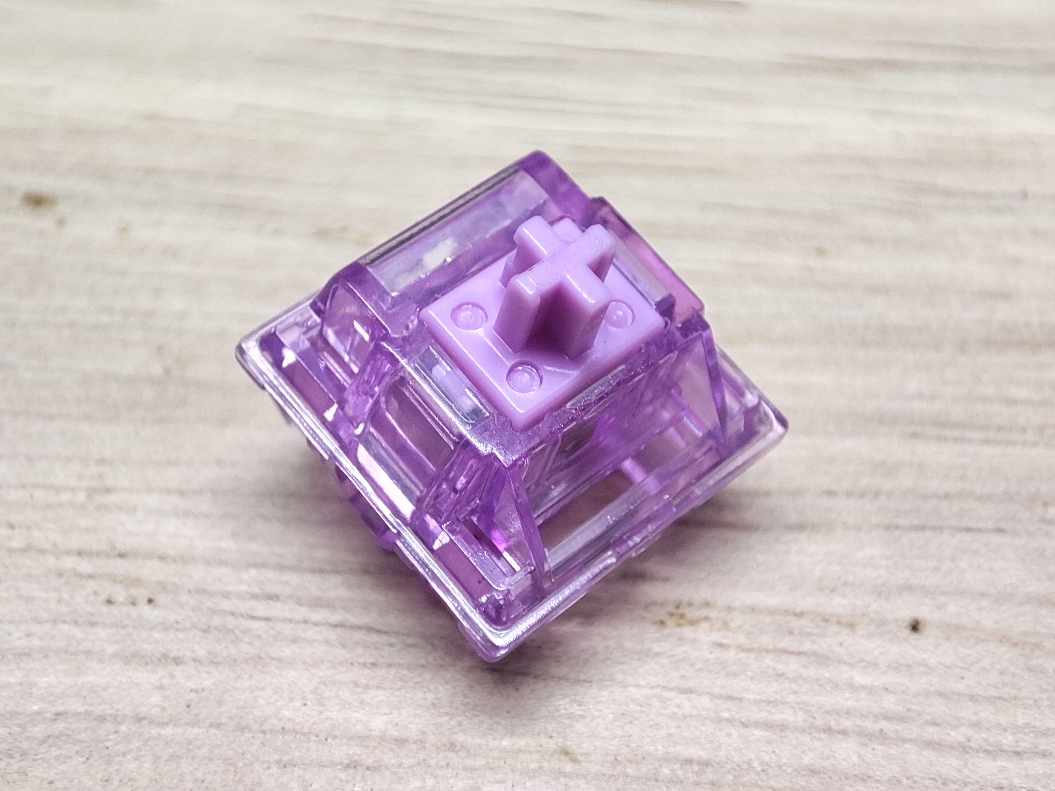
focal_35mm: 48
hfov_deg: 39.7
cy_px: 396
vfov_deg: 30.3
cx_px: 528
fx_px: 1463
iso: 161
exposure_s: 1/50
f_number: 2.4
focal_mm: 4.03
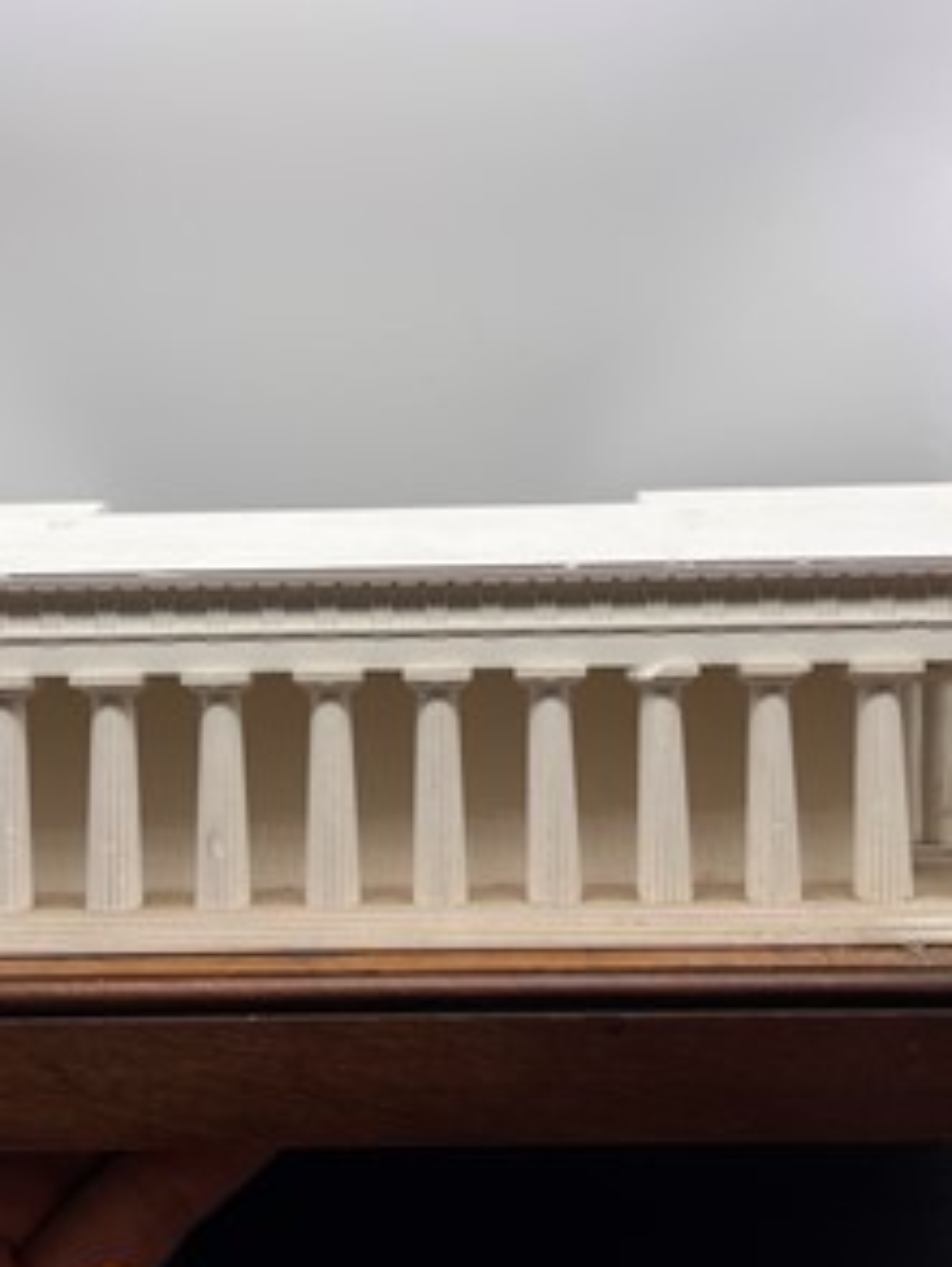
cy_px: 642
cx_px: 414
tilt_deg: -28.5
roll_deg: +1.8
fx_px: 1245
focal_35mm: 34
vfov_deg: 53.9
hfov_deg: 41.8
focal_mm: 5.1
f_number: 1.6
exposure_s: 1/813
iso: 32
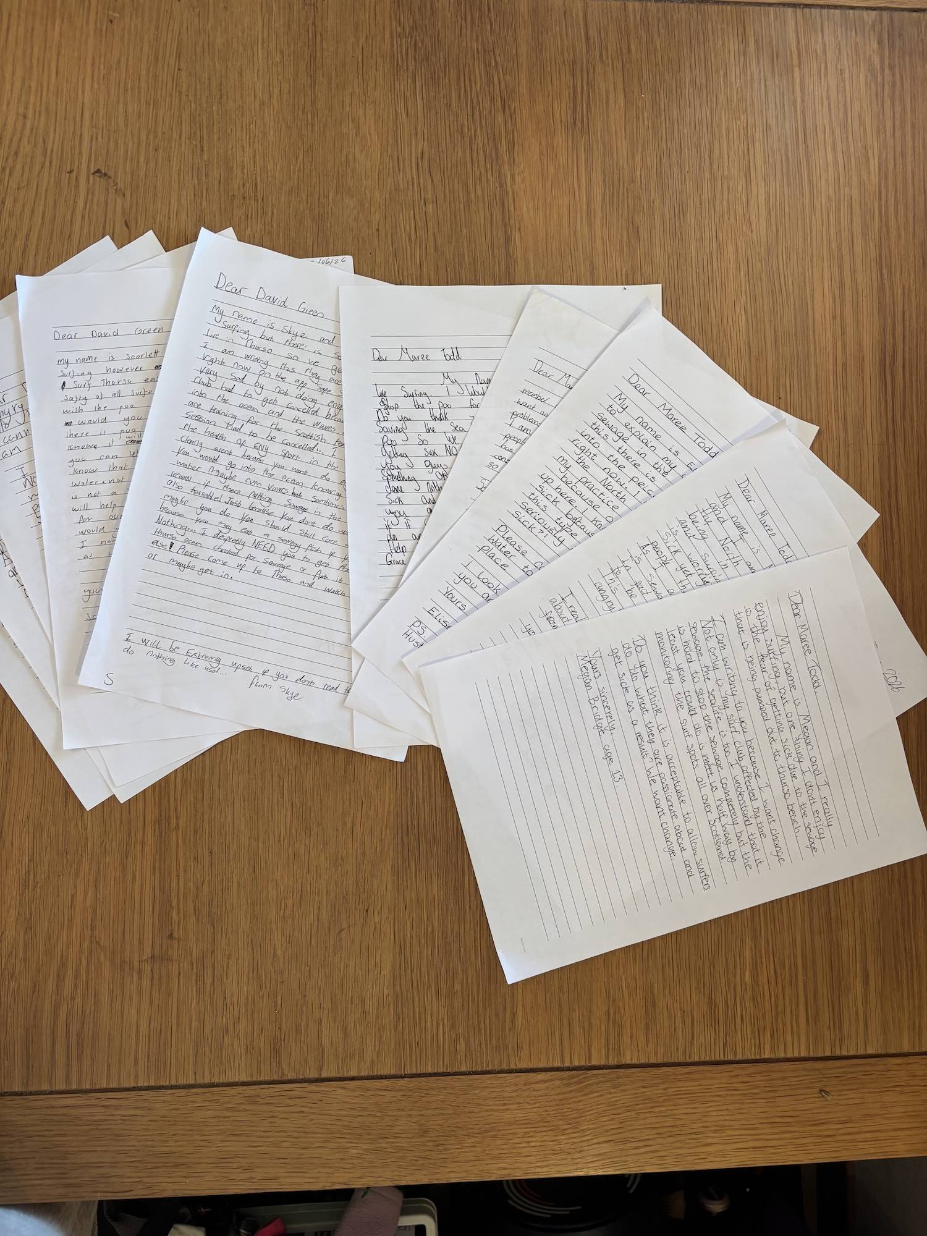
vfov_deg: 67.3
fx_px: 928
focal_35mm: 26
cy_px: 618
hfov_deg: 53.1
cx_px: 464
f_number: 1.6
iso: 100
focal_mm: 5.96
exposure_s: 1/50
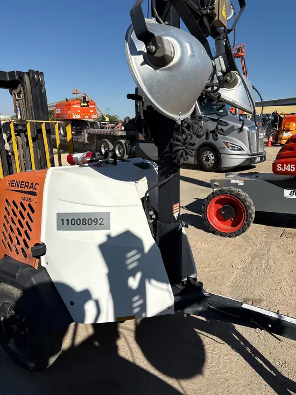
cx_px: 148
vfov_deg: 67.3
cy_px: 198
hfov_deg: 53.1
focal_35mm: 26
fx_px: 296
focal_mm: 5.96
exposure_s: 1/6993
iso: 50
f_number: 1.6
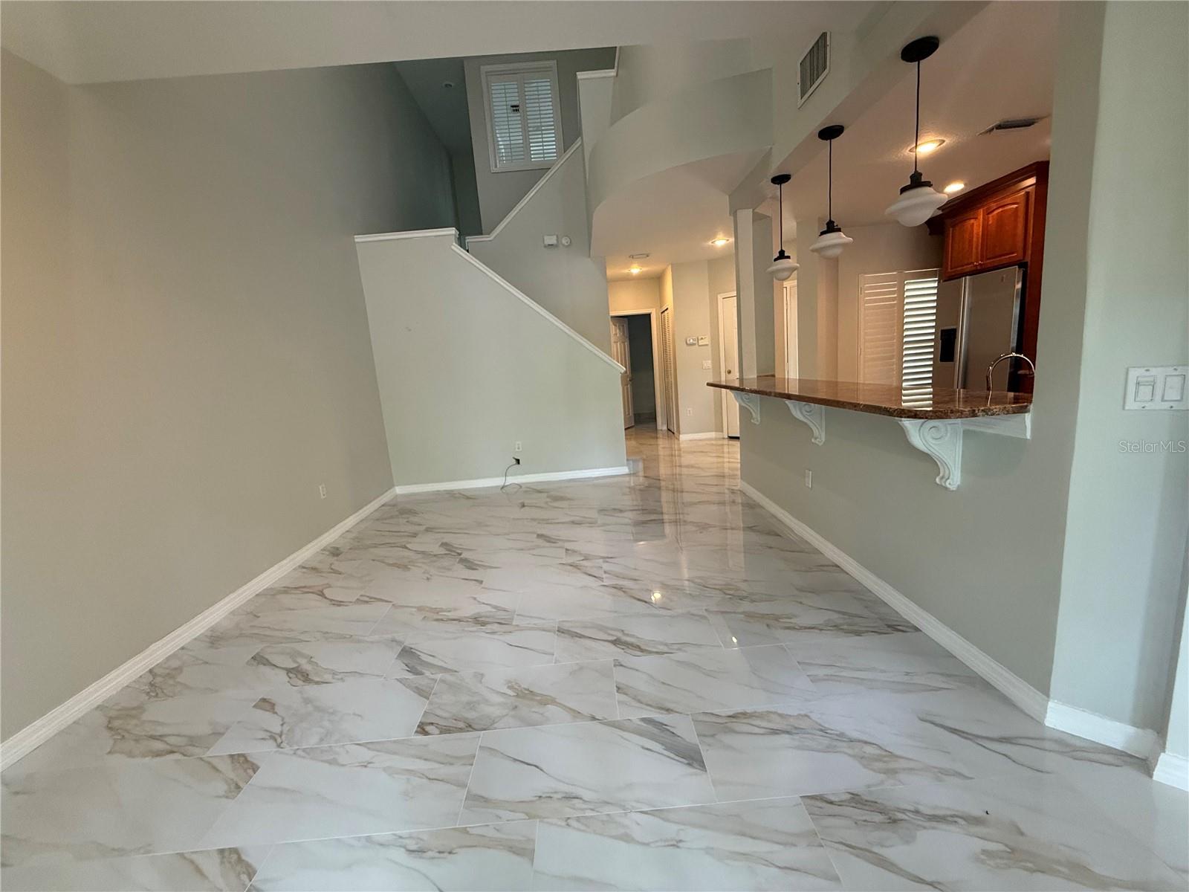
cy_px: 446
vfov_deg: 85.7
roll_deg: +3.9
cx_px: 594
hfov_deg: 102.1
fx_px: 481
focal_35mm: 14
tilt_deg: -9.4
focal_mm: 2.22
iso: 250
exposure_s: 1/120
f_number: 2.2
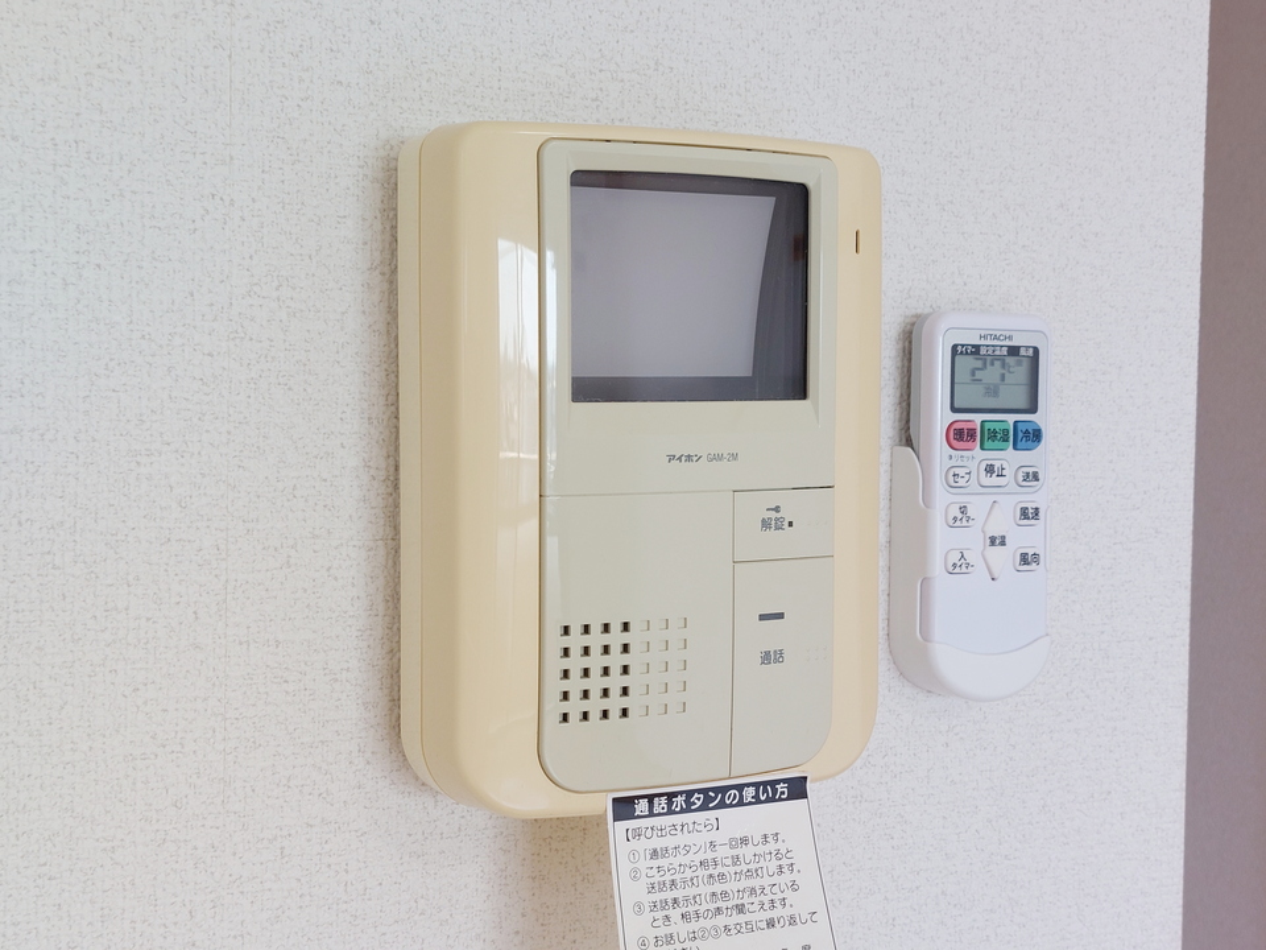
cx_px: 633
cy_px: 475
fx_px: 878
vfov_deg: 56.8
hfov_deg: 71.6
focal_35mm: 24
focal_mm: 5.23
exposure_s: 1/60
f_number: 1.8
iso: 32
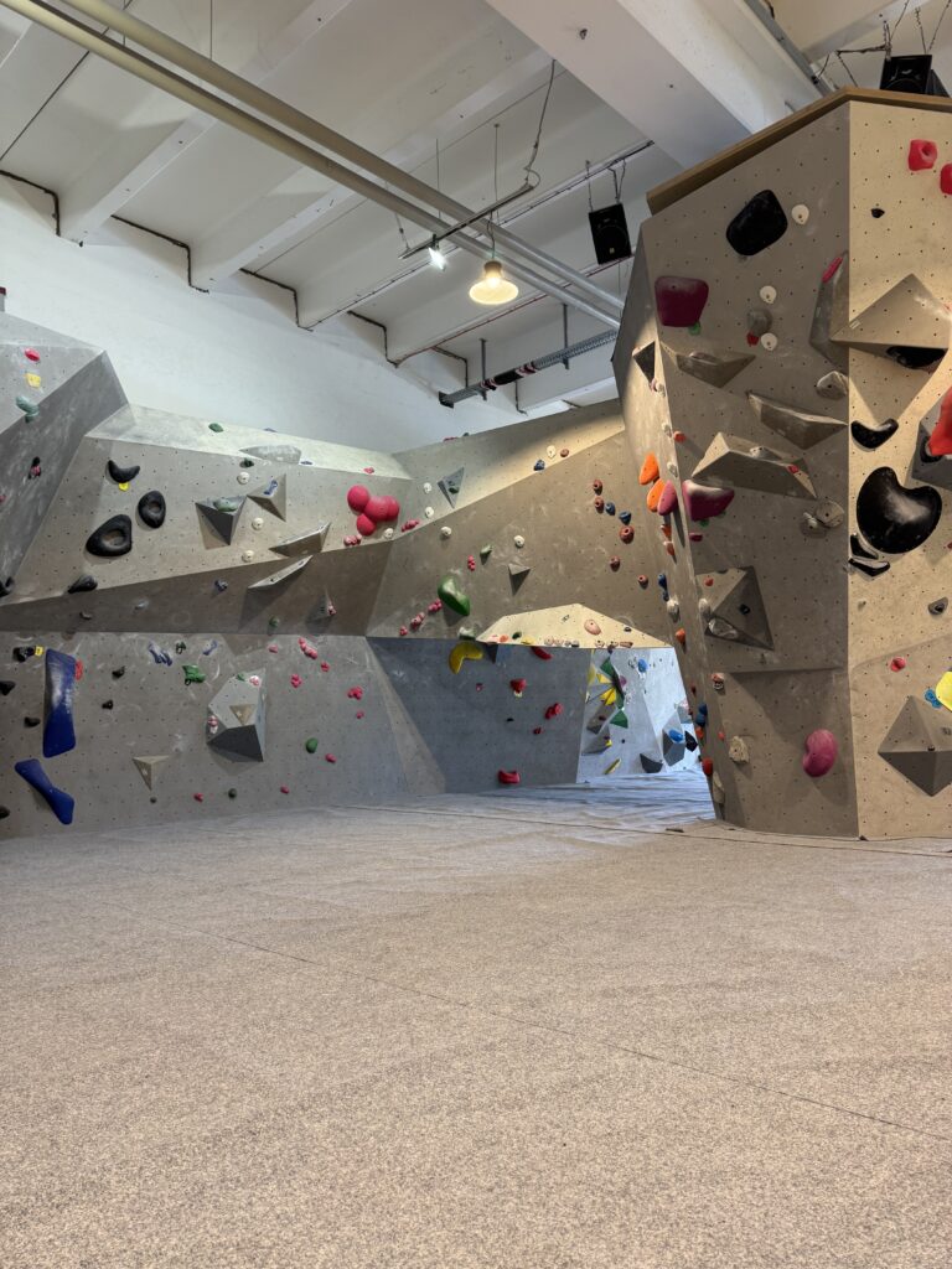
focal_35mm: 24
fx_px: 880
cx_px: 476
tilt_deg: +5.1
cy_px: 634
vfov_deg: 71.6
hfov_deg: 56.8
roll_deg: +1.9
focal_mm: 6.76
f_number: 1.78
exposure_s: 1/50
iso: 160
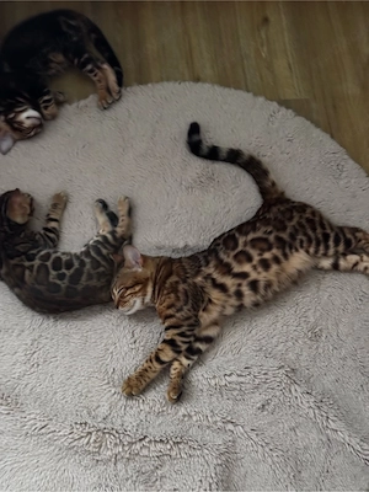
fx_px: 682
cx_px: 184
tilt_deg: -71.3
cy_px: 246
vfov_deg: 39.7
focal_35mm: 48
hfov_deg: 30.3
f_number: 1.78
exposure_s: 1/27
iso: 800
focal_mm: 6.76
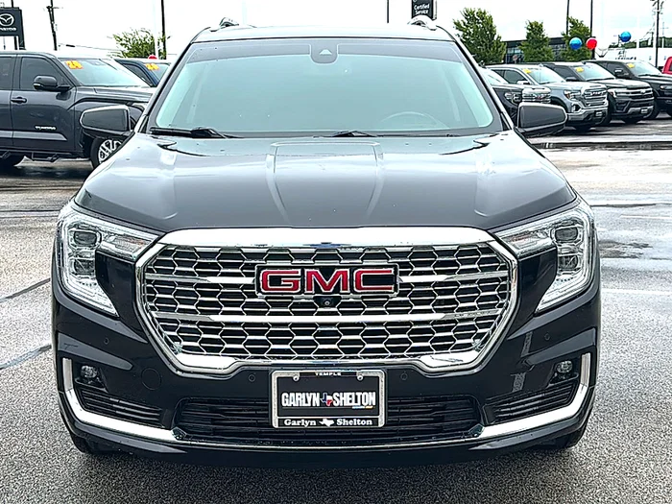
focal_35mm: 42
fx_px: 815
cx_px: 336
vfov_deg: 34.3
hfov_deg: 44.8
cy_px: 252
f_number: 1.78
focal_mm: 6.86
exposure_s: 1/4049
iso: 80
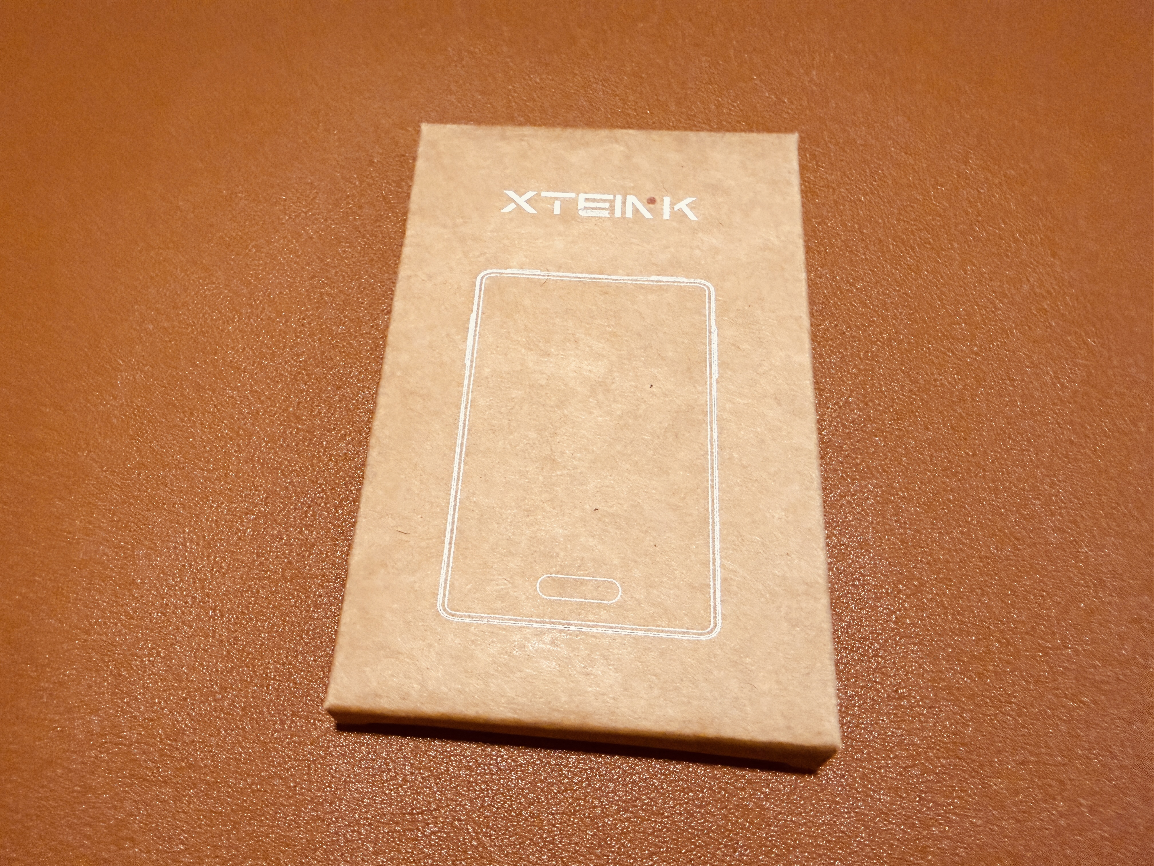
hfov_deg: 71.6
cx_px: 577
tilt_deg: -64.9
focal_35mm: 24
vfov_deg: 56.8
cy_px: 433
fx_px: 800
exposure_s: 1/60
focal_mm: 2.22
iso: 500
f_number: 2.2
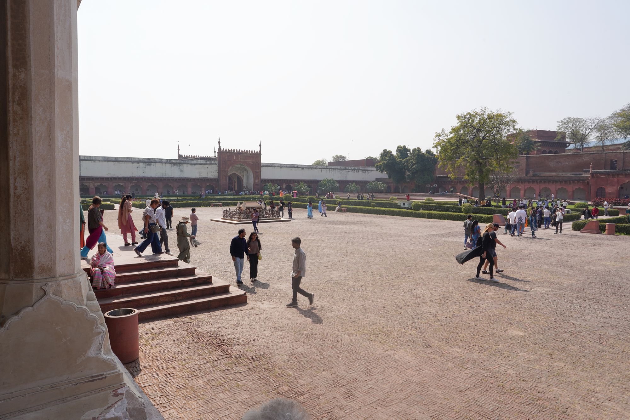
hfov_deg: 73.7
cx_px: 315
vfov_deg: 53.1
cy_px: 210
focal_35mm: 24
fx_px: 420
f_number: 16
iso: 100
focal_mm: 24
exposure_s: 1/100
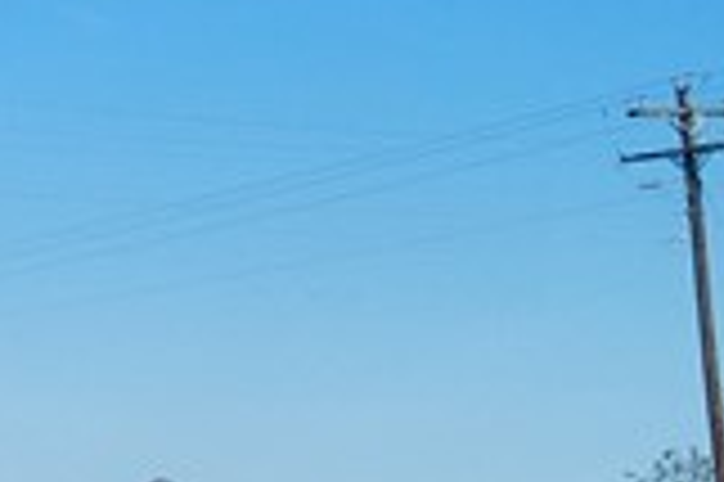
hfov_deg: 9.3
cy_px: -41
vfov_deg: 6.8
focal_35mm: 202
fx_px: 4058
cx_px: -924
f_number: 9
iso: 100
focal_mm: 20
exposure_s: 1/320
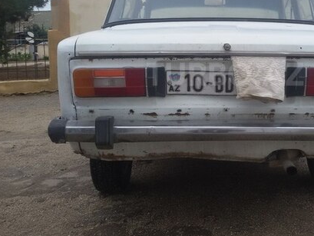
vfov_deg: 28.9
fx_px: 454
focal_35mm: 50
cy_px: 74
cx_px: 225
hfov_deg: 37.5
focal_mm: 2.93
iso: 40
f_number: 2.4
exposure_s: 1/220
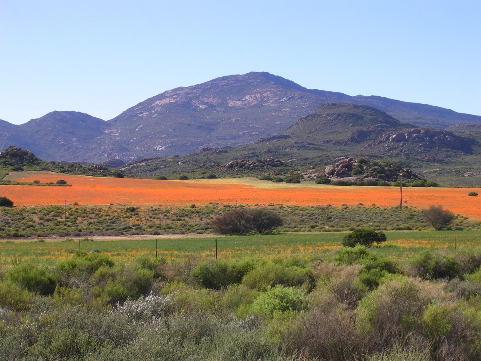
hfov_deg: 22.8
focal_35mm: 86
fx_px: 1195
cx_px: 240
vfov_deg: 17.2
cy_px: 180
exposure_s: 1/421
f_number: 4.1
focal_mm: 13
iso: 50
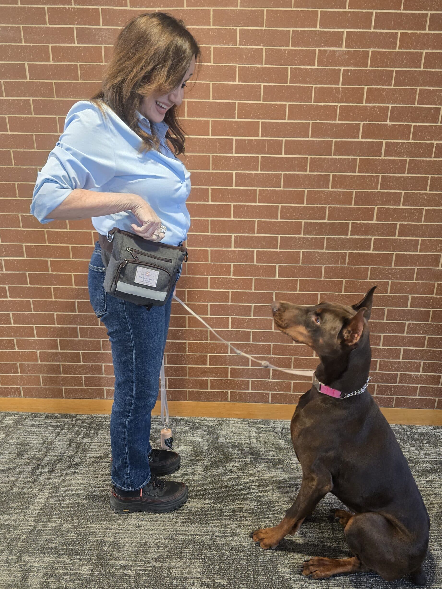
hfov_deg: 56.8
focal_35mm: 24
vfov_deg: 71.6
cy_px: 299
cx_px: 230
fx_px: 409
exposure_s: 1/60
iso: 640
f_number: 1.7
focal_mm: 6.3
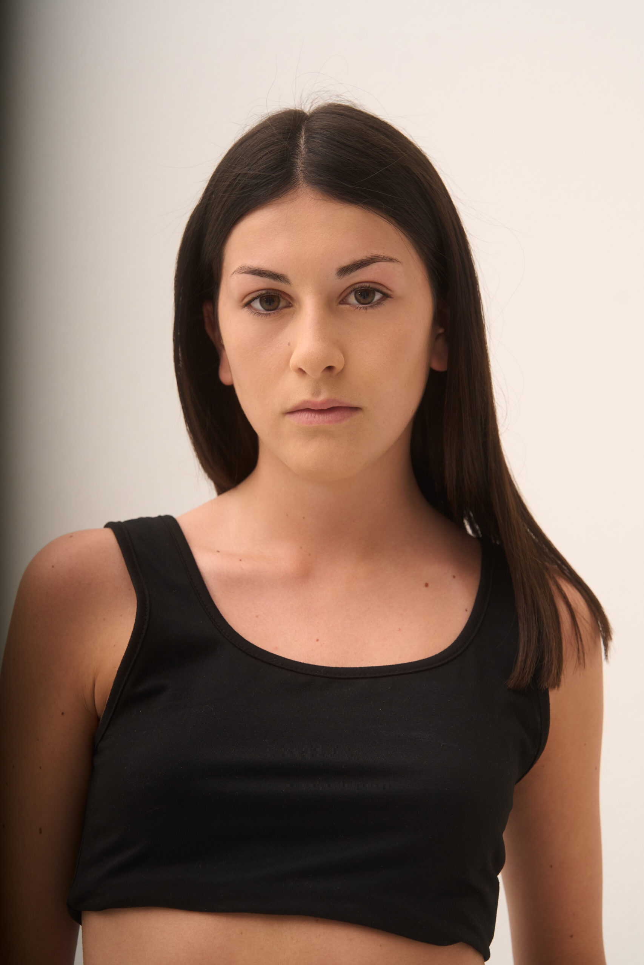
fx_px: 1663
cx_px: 322
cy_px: 482
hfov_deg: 21.9
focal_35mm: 62
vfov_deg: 32.4
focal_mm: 62
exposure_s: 1/250
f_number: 6.3
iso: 500
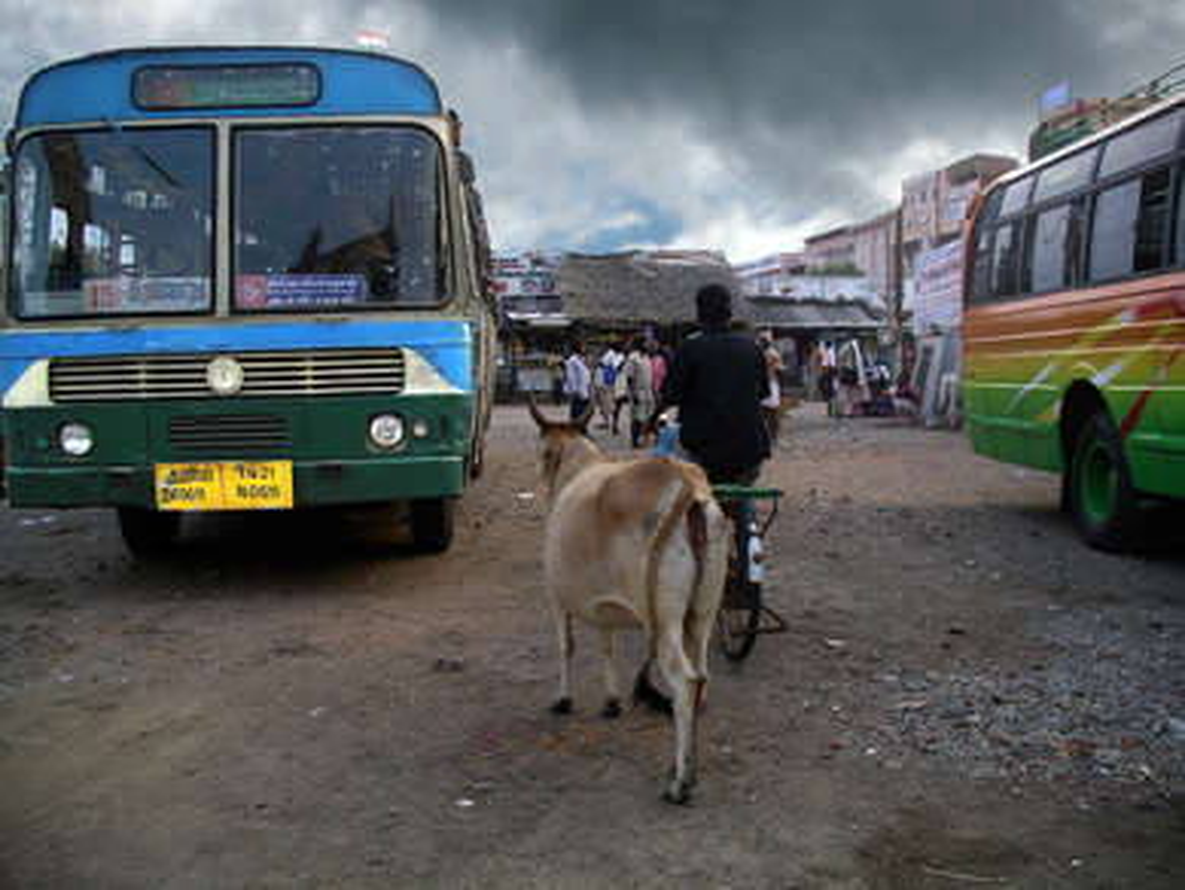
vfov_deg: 38.7
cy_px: 445
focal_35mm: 37
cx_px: 592
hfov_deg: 50.1
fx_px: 1267
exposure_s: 1/114
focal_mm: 7.8
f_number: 2.8
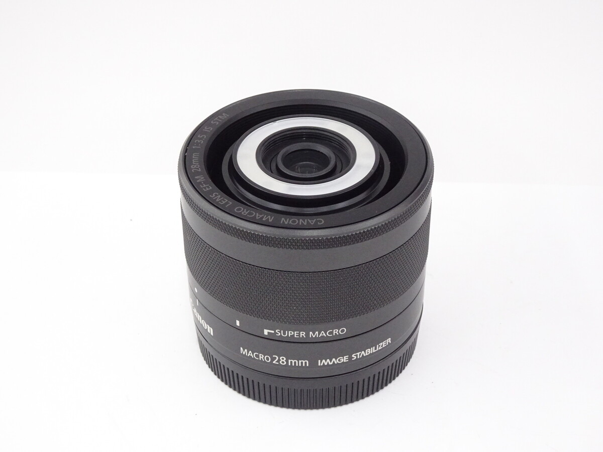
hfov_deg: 30.3
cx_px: 302
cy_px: 226
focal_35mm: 64
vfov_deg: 22.9
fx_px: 1115
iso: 800
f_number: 4.5
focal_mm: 10.95
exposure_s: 1/80
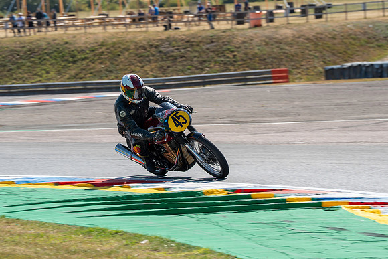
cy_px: 115
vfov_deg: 5.5
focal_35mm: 250
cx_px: 166
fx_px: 2691
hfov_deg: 8.2
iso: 160
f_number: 8
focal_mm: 200
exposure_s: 1/320
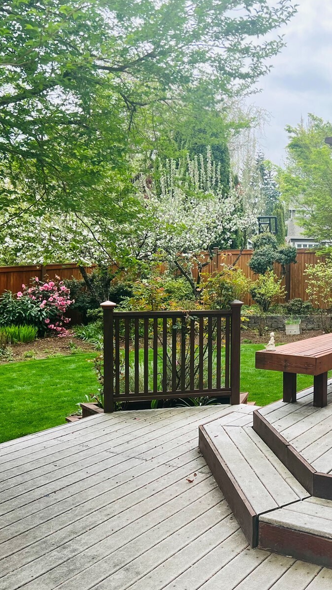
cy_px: 295
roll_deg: -1.4
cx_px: 276
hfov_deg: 30.3
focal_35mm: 38
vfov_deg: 52.8
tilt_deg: -3.7
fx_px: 595
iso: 50
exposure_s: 1/1112
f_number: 1.5
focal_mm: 5.7
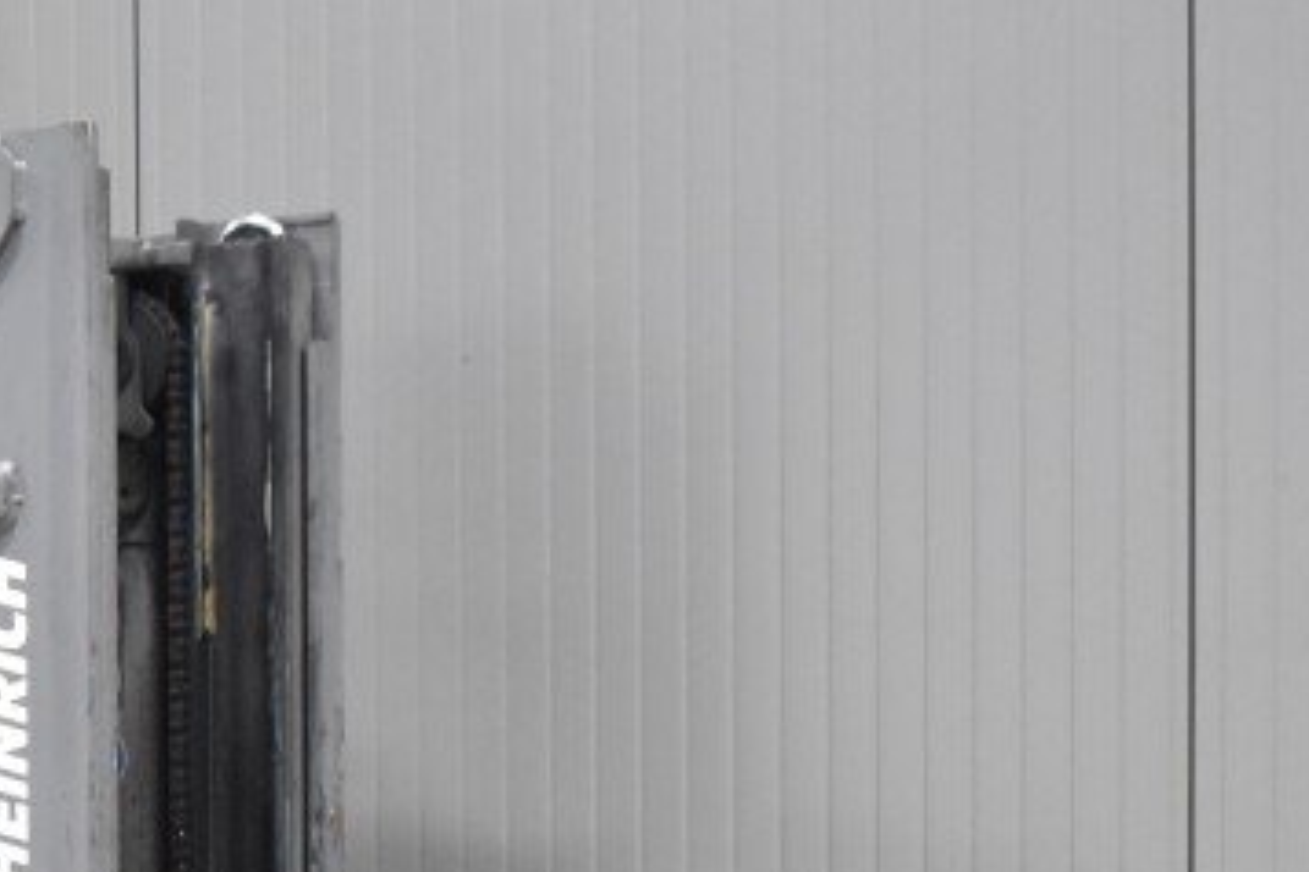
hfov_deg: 16.0
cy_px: 1279
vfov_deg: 10.9
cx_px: -403
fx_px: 4399
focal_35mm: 121
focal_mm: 24
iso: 1600
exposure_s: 1/40
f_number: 4.5
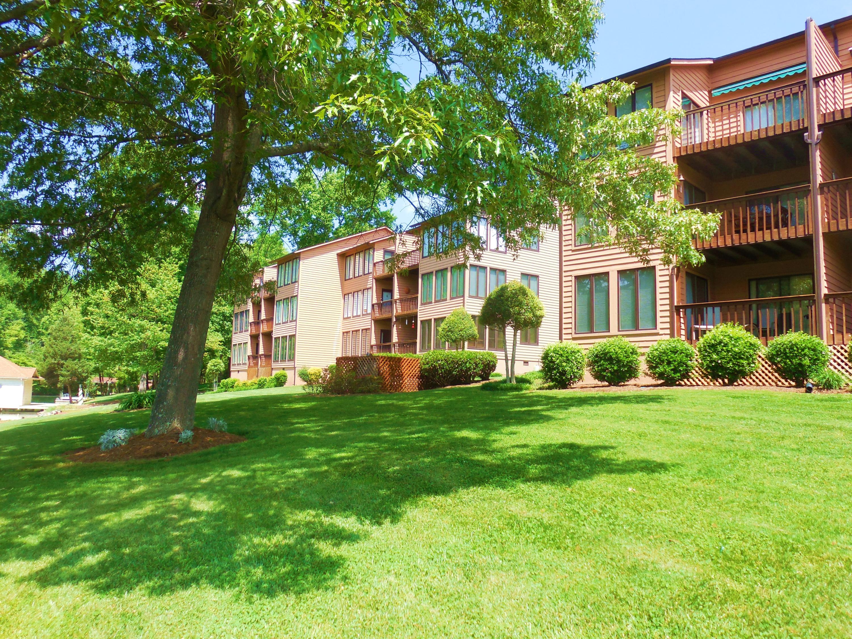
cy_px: 320
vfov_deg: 53.1
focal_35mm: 26
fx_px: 640
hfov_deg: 67.3
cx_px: 426
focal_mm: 4.6
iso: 125
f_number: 3.5
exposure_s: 1/500
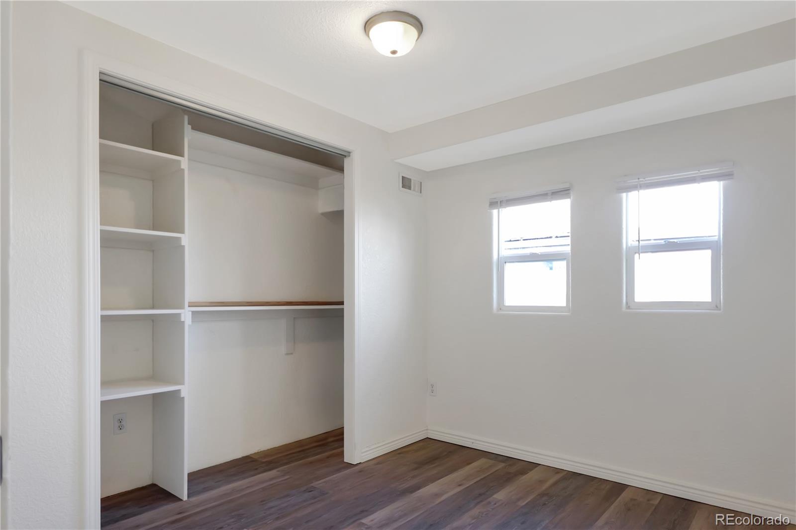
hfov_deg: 84.0
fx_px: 442
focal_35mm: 20
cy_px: 265
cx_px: 398
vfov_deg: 61.9
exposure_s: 1/80
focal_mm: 7.6
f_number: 2
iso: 125
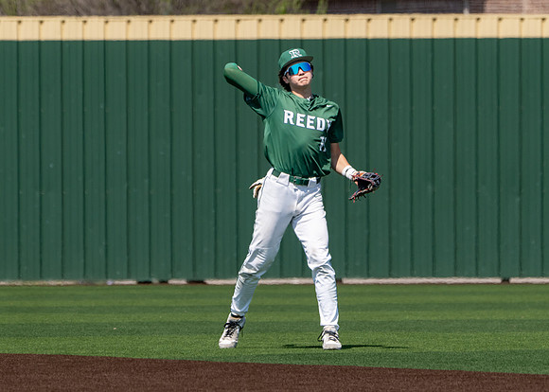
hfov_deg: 4.0
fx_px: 7781
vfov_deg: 2.9
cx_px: 260
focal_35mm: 499
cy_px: 189
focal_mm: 354
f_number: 8
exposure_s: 1/2000
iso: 640
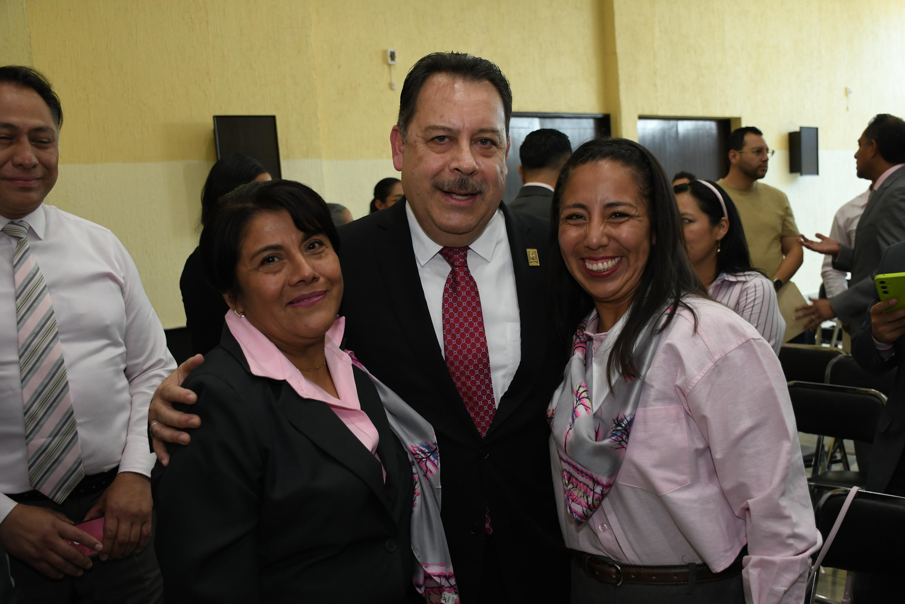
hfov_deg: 53.1
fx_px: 905
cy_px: 302
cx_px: 452
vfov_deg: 36.9
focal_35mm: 36
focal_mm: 24
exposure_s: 1/100
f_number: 3.8
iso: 800
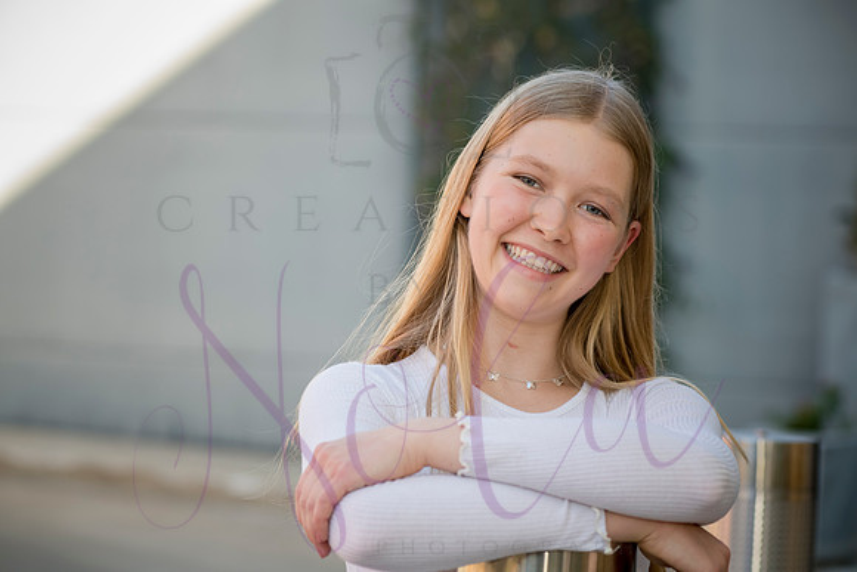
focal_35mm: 92
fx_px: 2191
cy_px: 286
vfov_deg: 14.9
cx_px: 428
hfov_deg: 22.1
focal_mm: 92
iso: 400
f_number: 4.5
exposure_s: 1/400
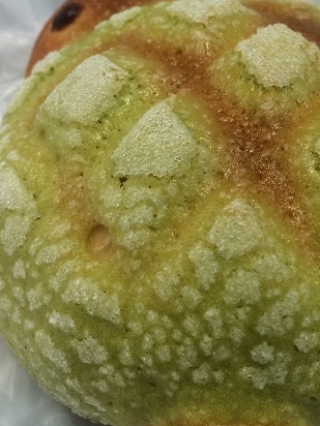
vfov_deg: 37.5
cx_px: 242
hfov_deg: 28.1
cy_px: 225
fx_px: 629
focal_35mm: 51
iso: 40
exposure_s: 1/33
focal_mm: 4.12
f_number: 2.2
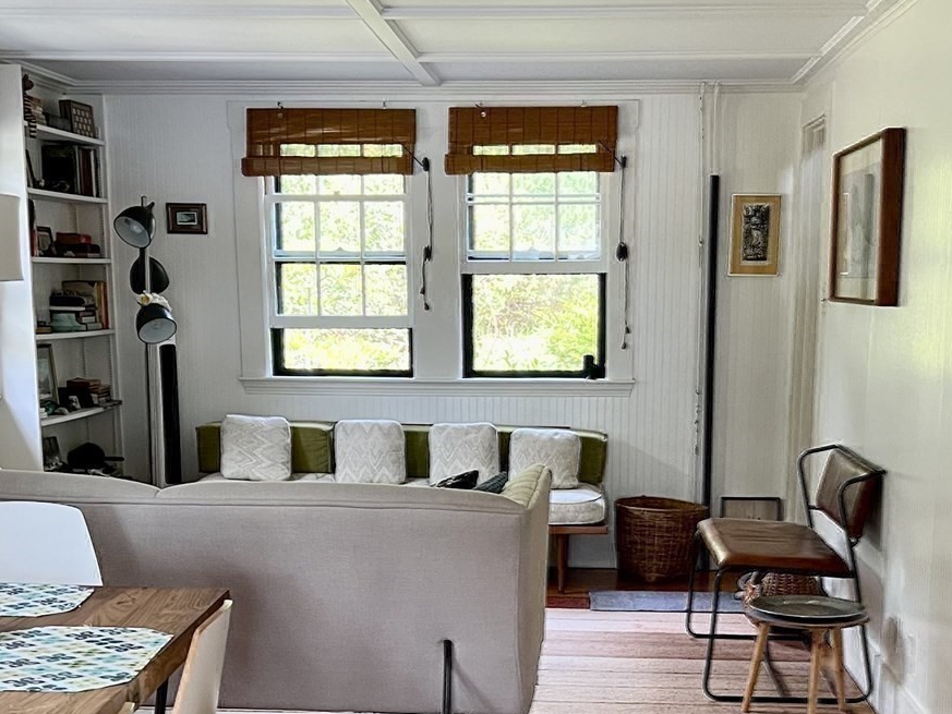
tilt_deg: -11.2
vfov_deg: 23.3
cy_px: 665
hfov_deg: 31.6
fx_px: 1678
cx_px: 539
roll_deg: +1.8
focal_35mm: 61
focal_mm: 5.7
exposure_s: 1/90
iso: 125
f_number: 1.5
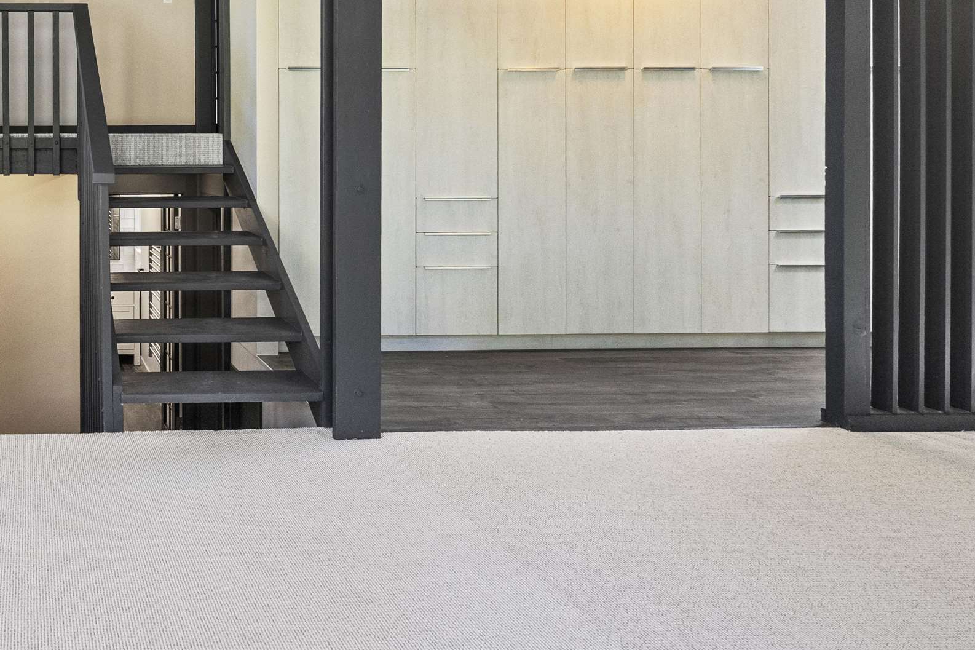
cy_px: 225
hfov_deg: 51.0
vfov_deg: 41.8
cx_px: 44
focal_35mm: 31
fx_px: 839
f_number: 7.1
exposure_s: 1/3
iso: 400
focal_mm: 16
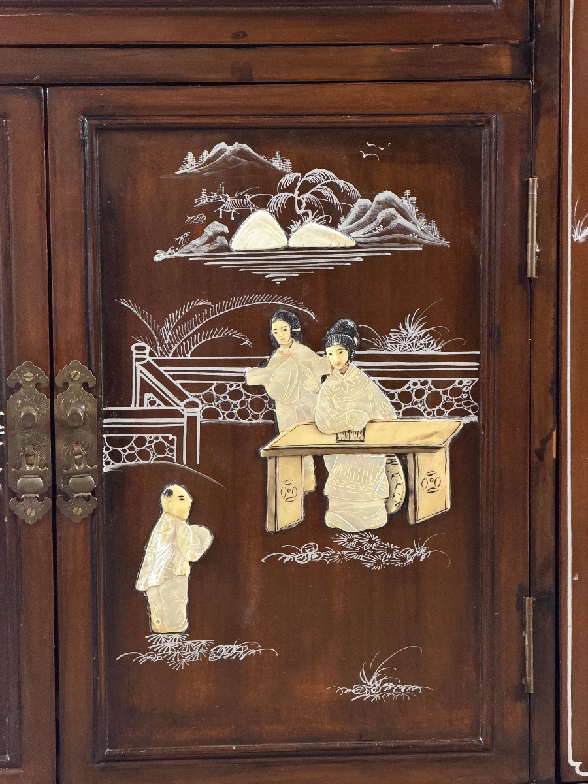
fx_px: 2265
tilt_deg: -7.4
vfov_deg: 19.6
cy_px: 392
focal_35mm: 100
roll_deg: -0.2
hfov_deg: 14.8
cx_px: 294
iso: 320
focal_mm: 16.89
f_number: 2.8
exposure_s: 1/50
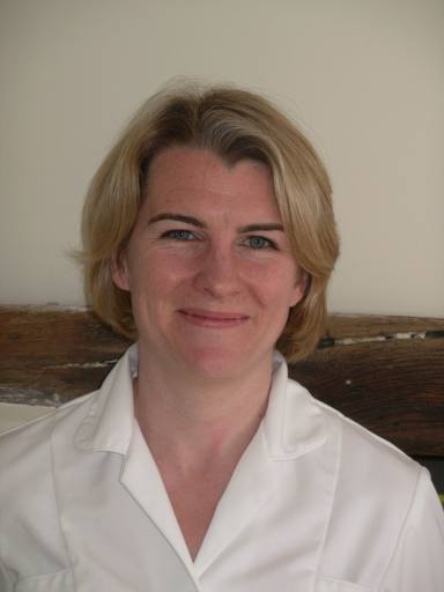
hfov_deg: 11.1
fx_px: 2292
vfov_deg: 14.7
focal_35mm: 134
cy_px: 296
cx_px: 222
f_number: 4.2
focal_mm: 27.8
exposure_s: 1/80
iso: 200
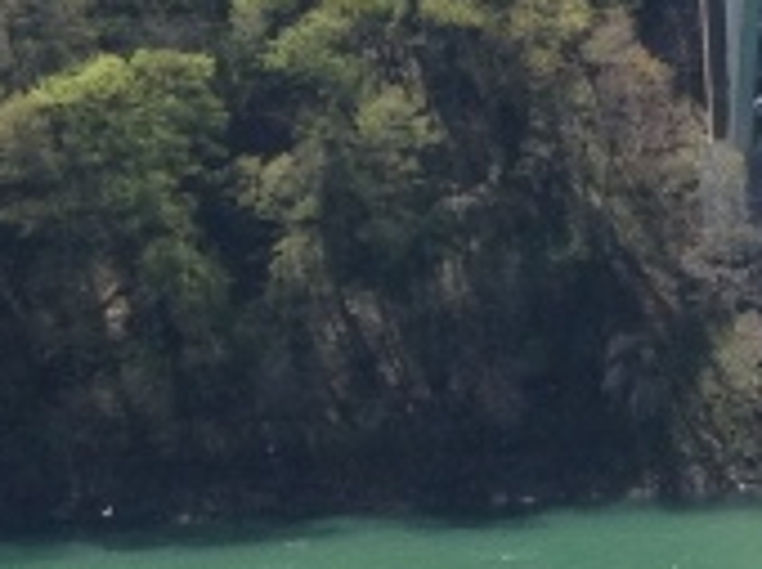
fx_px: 4638
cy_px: 600
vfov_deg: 7.0
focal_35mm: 211
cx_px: 1407
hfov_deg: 9.0
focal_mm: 4.28
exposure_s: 1/778
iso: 50
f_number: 2.4
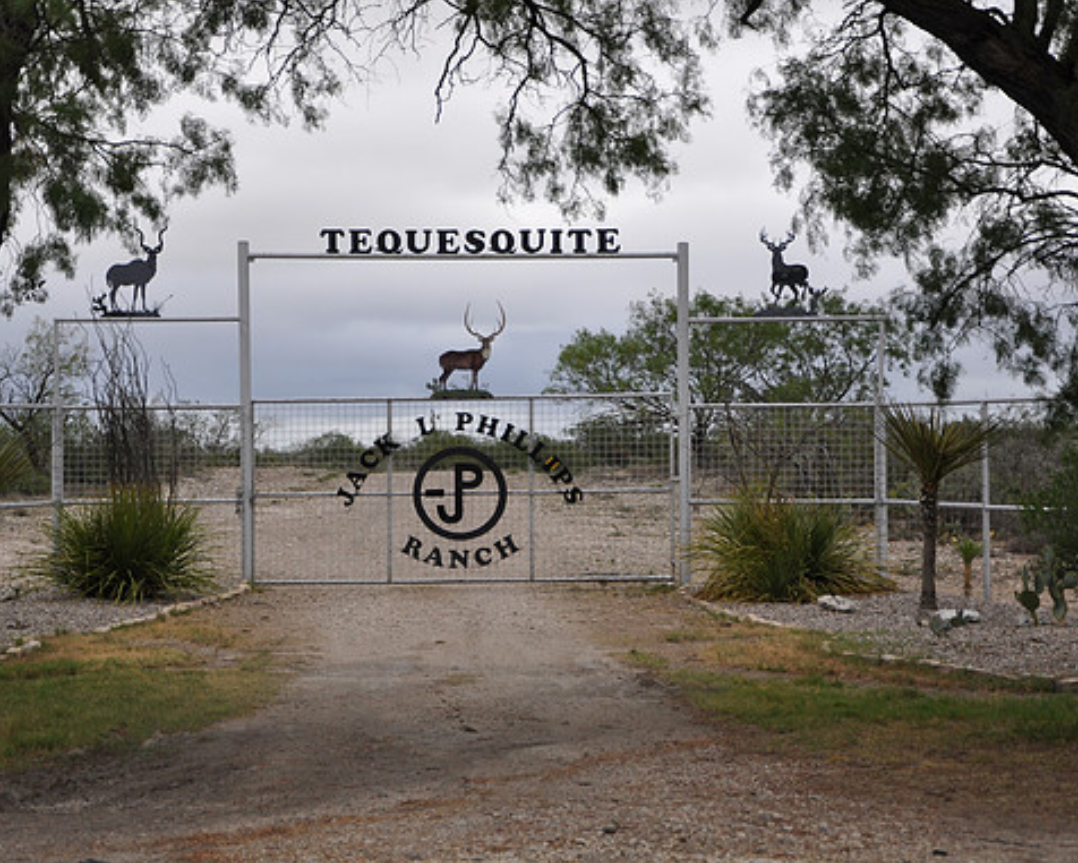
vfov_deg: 17.3
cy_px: 434
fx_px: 2840
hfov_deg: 21.5
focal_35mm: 89
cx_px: 464
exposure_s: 1/125
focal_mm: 52
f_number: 5.6
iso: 220
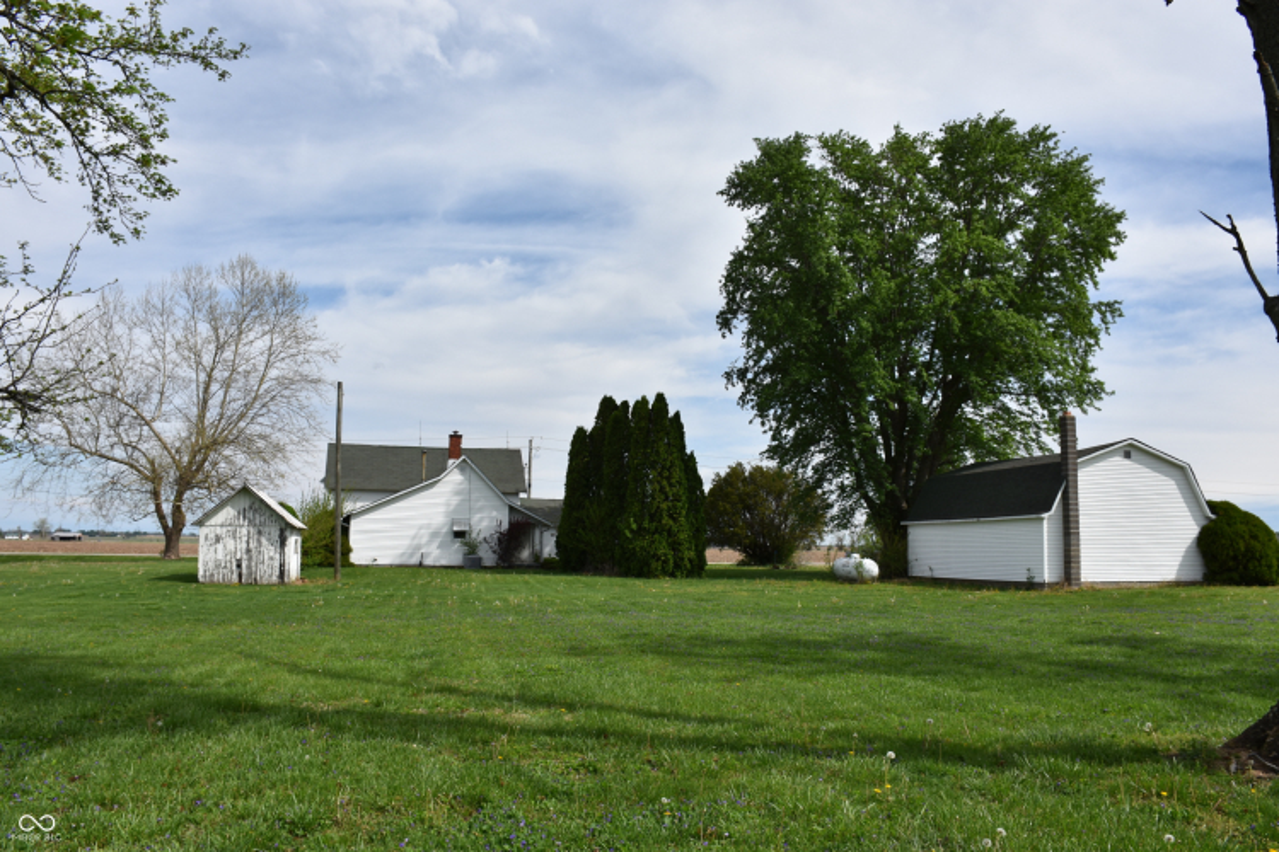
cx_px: 640
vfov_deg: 47.9
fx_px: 959
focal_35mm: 27
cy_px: 426
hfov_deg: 67.4
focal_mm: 18
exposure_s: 1/500
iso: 140
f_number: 8
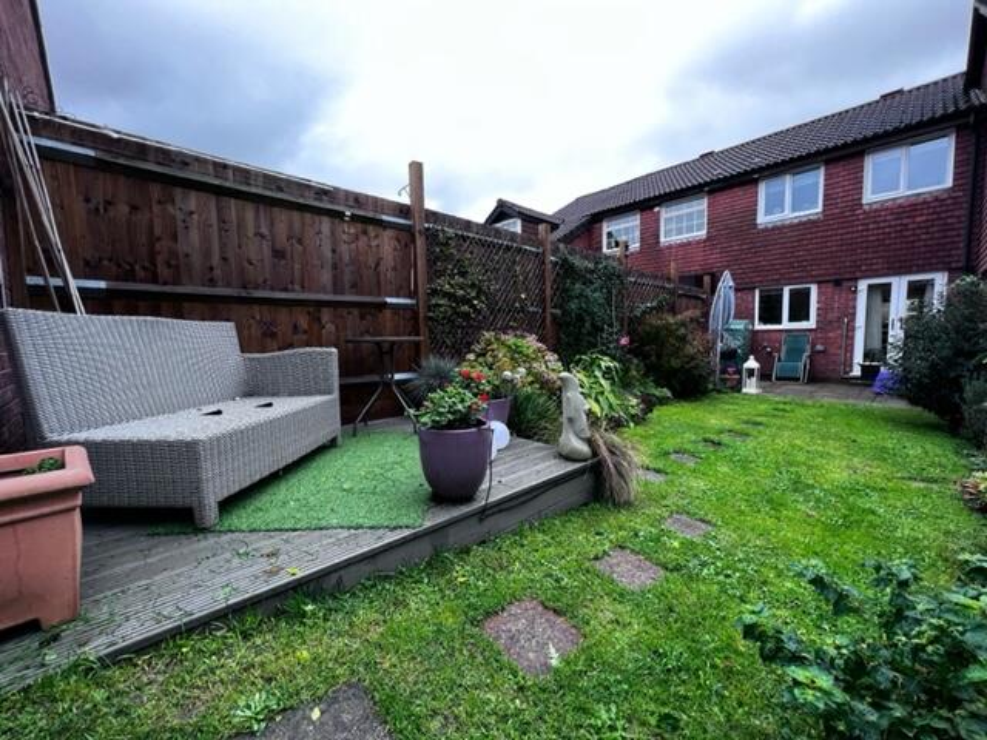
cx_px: 494
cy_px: 370
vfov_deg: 89.9
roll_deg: +0.7
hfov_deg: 106.2
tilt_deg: -4.3
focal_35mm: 13
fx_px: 371
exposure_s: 1/99
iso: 80
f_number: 1.8
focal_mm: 1.57
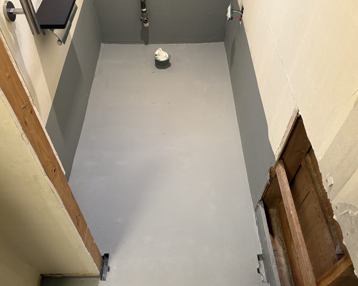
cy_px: 133
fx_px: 318
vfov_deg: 48.5
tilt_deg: -50.1
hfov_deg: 58.7
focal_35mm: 30
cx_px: 164
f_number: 1.6
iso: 250
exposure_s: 1/60
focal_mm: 5.96
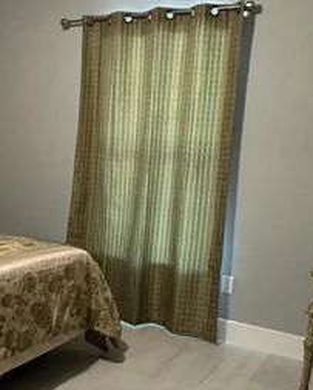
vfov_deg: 40.1
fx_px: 532
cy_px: 237
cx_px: 99
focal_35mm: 46
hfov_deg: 32.5
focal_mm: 2.22
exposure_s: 1/60
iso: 800
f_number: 2.2
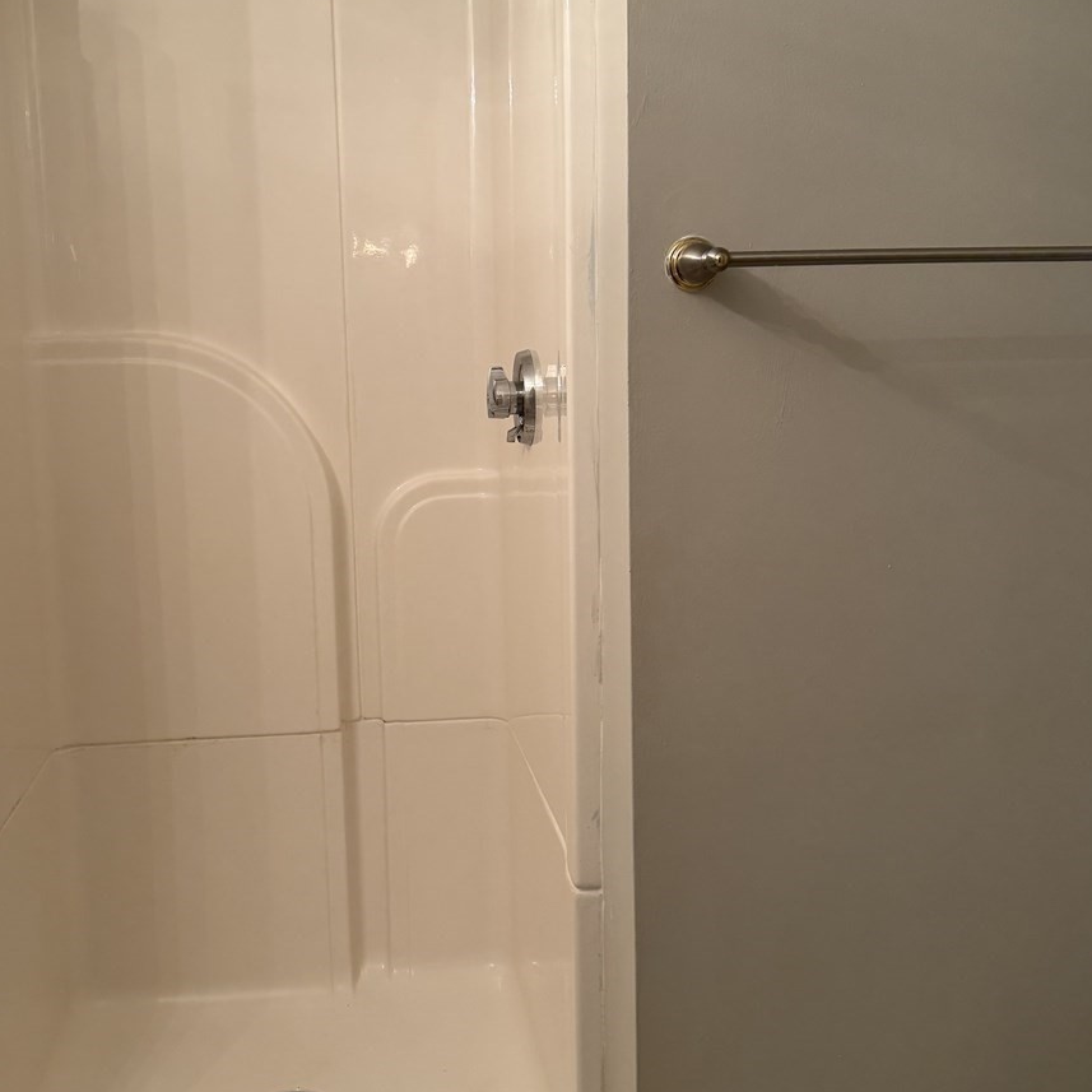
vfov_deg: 43.9
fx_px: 1356
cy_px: 544
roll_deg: +1.8
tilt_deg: -8.3
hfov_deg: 43.6
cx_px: 437
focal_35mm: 38
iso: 160
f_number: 1.78
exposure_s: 1/120
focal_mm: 6.76
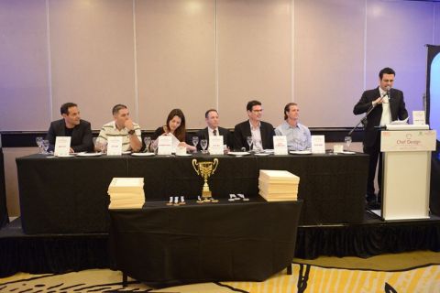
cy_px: 146
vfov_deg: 42.3
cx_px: 220
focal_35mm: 31
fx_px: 379
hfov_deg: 60.3
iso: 4000
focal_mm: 31
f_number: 2.8
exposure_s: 1/80
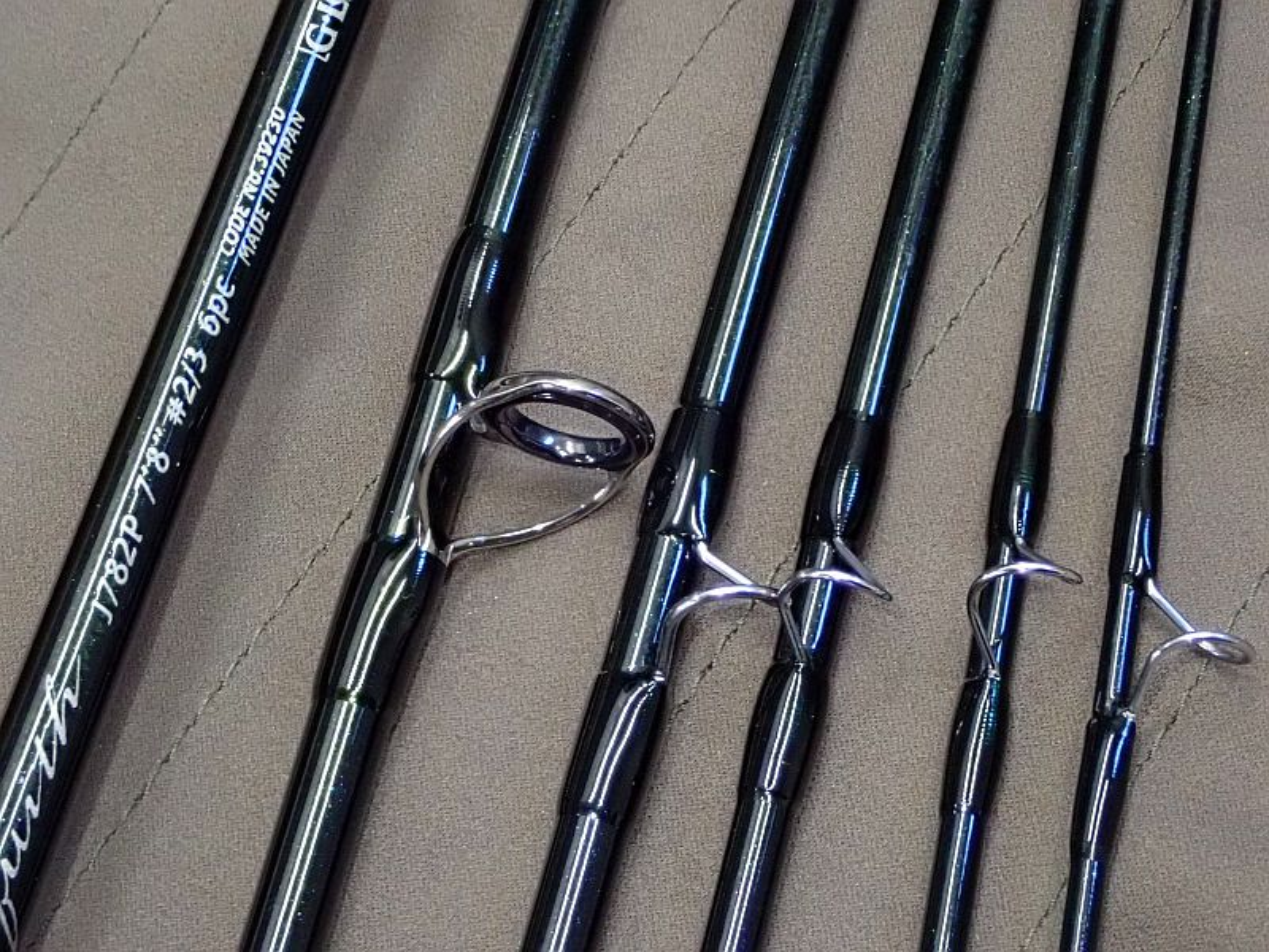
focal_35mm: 74
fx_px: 2713
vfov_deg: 19.9
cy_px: 476
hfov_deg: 26.3
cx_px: 634
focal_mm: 13.47
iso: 1600
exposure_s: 1/25
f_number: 5.6
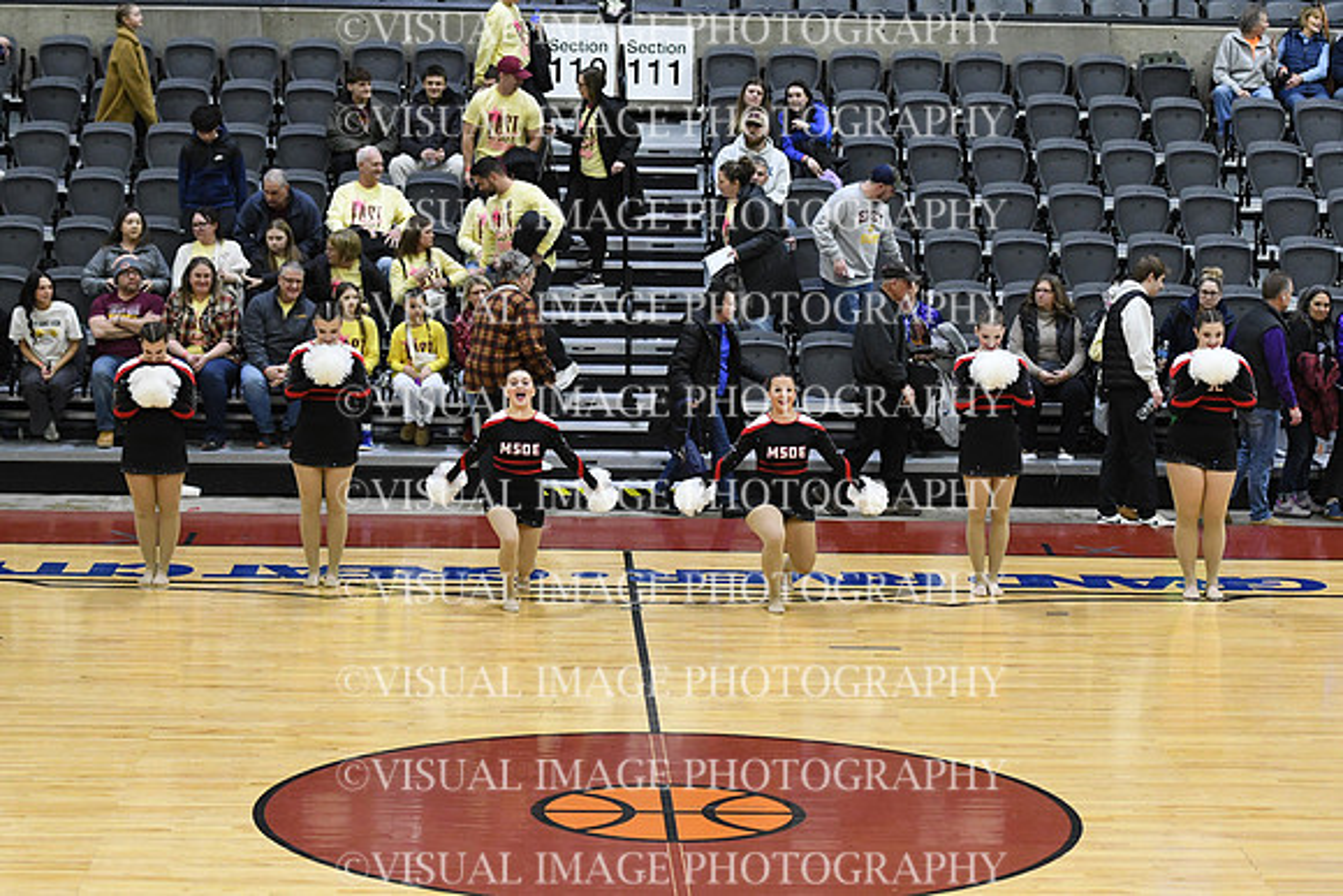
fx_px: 3918
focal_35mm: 105
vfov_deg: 13.0
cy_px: 448
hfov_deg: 19.5
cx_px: 672
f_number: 2.8
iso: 3200
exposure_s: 1/400
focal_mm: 70
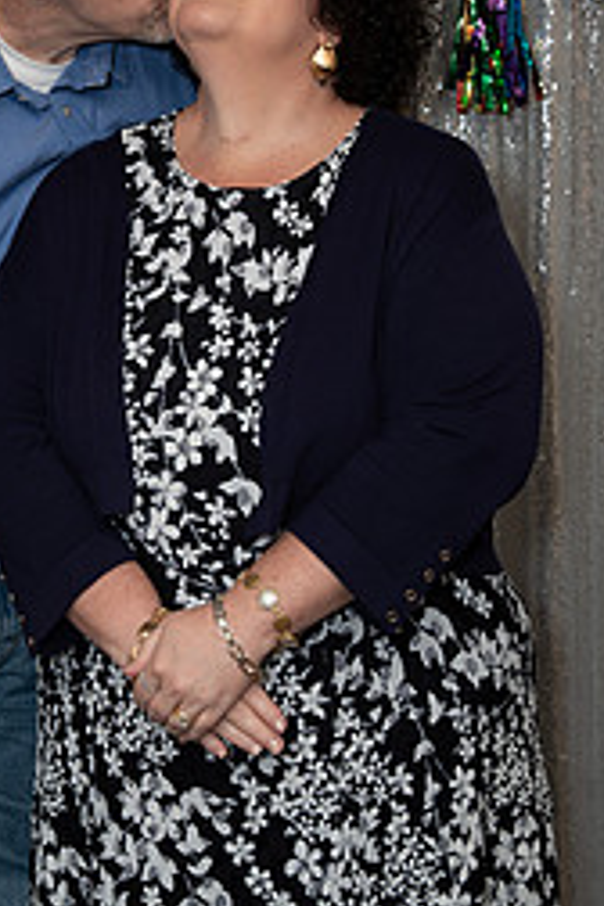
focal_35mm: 82
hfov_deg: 16.6
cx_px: 173
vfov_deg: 24.5
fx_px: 2064
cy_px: 248
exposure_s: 1/250
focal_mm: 46
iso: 400
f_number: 5
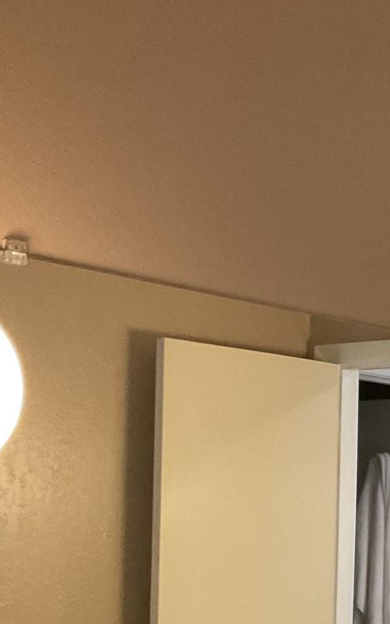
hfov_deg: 15.2
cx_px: 650
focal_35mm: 77
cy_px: 547
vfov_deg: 26.0
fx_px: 1310
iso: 160
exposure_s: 1/60
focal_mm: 3
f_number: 1.8
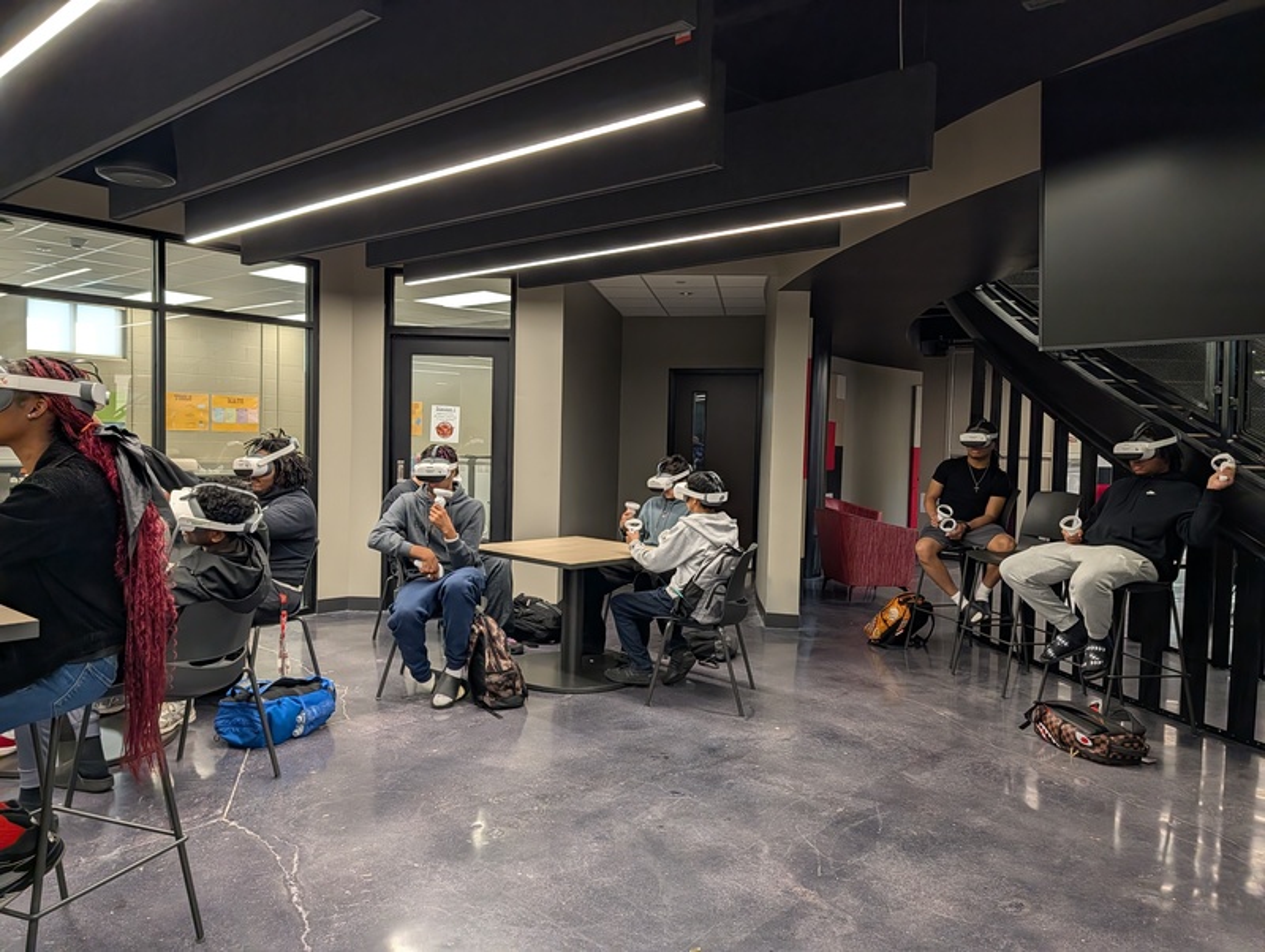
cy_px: 476
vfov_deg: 56.9
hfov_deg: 71.5
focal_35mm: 24
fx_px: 878
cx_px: 632
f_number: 1.68
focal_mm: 6.9
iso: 418
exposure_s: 1/311
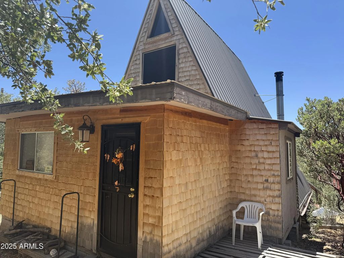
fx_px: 239
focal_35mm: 24
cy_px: 129
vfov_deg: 56.8
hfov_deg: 71.6
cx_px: 172
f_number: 1.78
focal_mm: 6.76
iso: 80
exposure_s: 1/1901
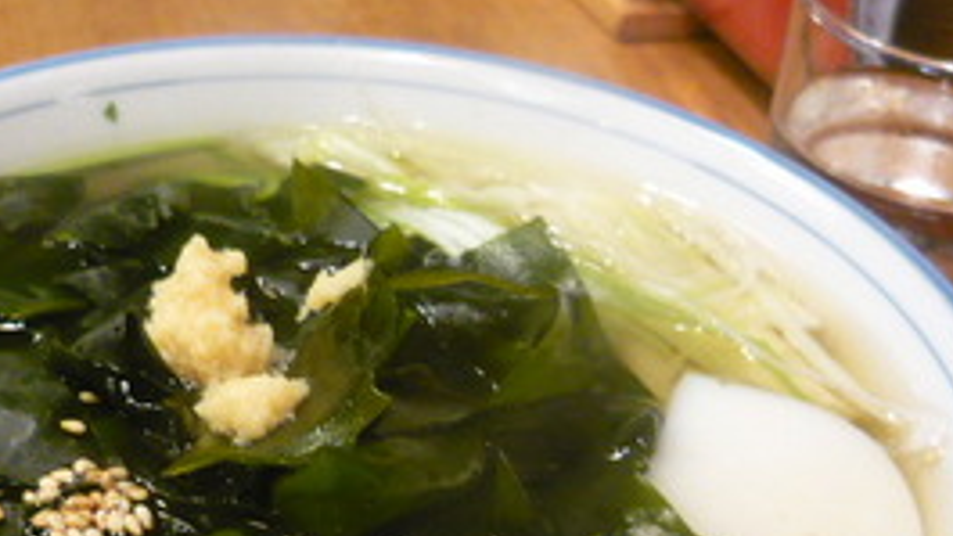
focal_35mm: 57
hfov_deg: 36.3
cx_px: 320
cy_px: 437
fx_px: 1440
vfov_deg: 20.8
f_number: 2.8
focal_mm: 5.5
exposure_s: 1/10
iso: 400
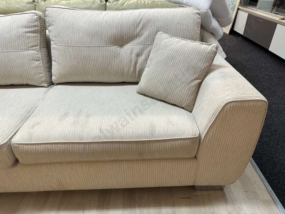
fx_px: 198
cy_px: 107
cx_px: 142
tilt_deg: -31.4
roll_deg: -0.1
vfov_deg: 56.8
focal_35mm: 24
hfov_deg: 71.6
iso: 160
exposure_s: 1/100
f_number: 1.78
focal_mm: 6.86
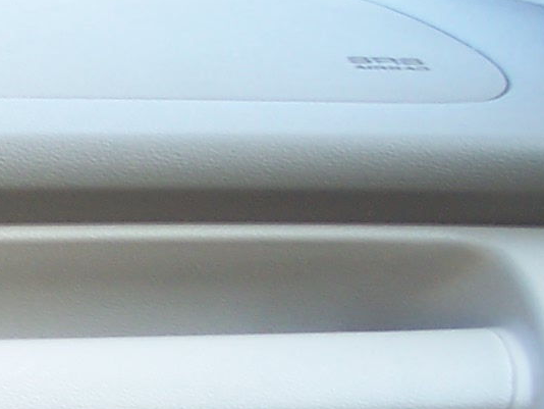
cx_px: -854
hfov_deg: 8.0
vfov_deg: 6.5
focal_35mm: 226
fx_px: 3553
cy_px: 446
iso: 64
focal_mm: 7.8
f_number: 2.8
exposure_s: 1/40
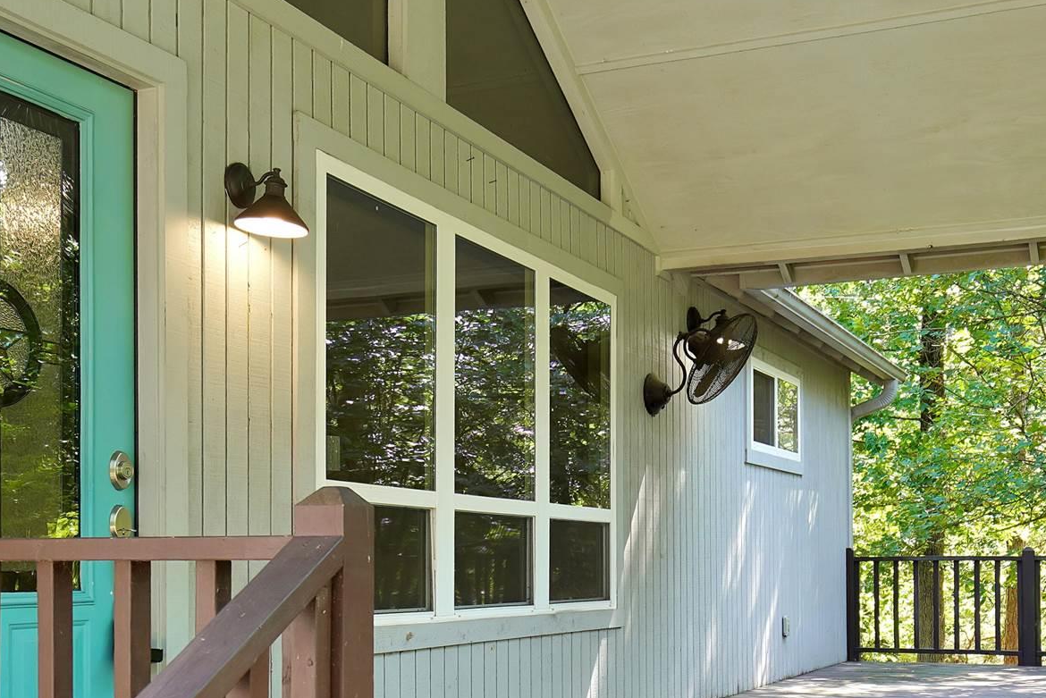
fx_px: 1221
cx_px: 539
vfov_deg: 30.2
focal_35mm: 42
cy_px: 661
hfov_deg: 46.4
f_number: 4
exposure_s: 1/60
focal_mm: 16
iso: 125
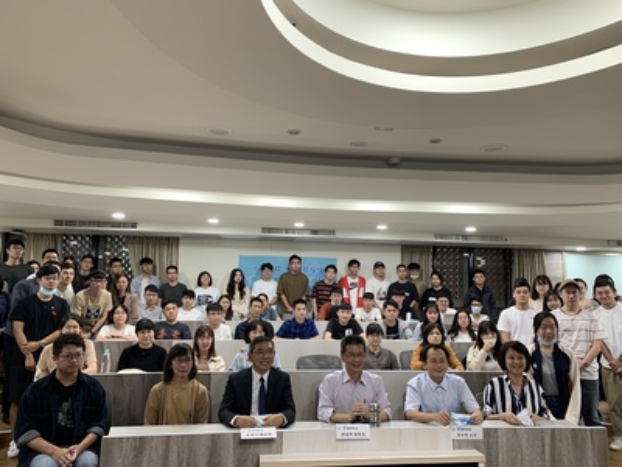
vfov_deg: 53.1
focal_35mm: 26
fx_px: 467
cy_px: 234
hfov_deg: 67.3
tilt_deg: +5.7
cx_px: 311
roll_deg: -0.3
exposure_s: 1/60
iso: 100
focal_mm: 4.25
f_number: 1.8
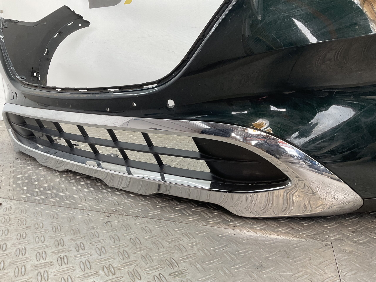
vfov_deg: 48.2
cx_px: 188
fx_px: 315
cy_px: 141
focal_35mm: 29
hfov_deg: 61.7
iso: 32
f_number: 1.8
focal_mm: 3
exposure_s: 1/100
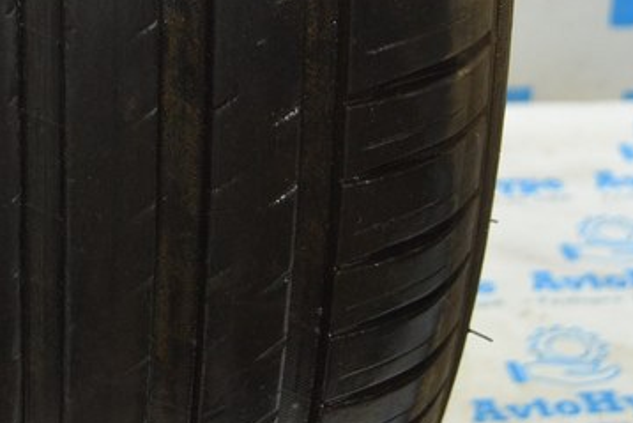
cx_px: 140
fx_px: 1812
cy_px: -151
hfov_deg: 19.6
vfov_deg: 12.8
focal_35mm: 103
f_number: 4
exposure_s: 1/60
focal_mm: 24
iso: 450
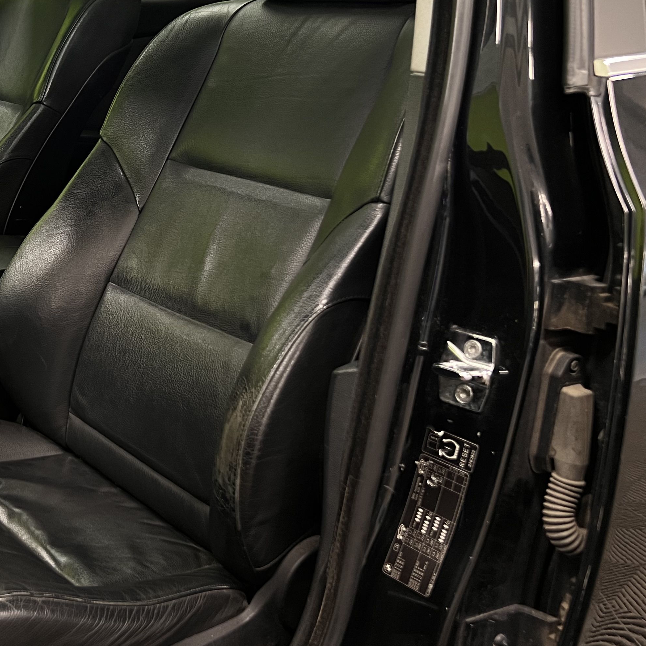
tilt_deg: -17.4
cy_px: 288
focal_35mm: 47
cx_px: 51
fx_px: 992
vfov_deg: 36.0
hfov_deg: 33.9
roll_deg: -0.4
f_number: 1.5
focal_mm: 5.7
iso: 250
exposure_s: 1/50
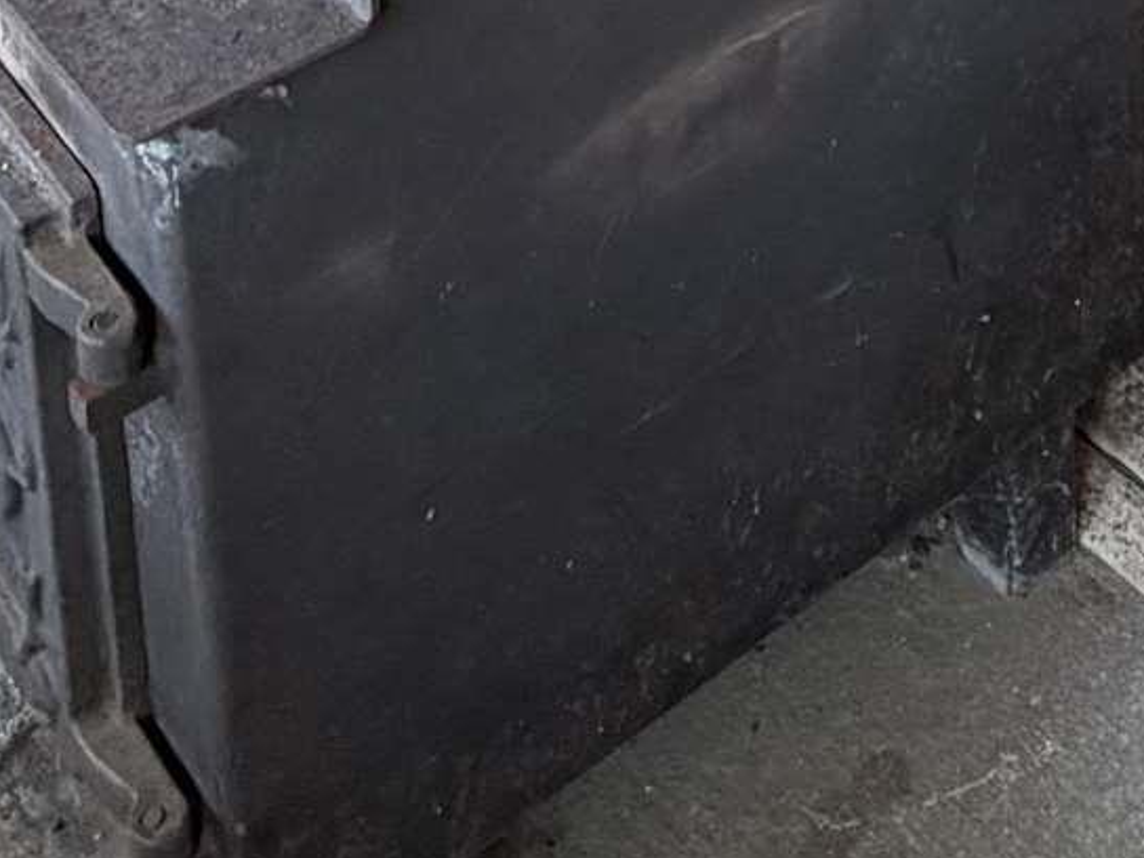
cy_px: -1115
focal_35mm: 79
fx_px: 2611
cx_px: 1159
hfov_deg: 23.6
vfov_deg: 14.0
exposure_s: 1/121
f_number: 2.2
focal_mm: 2.22
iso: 100
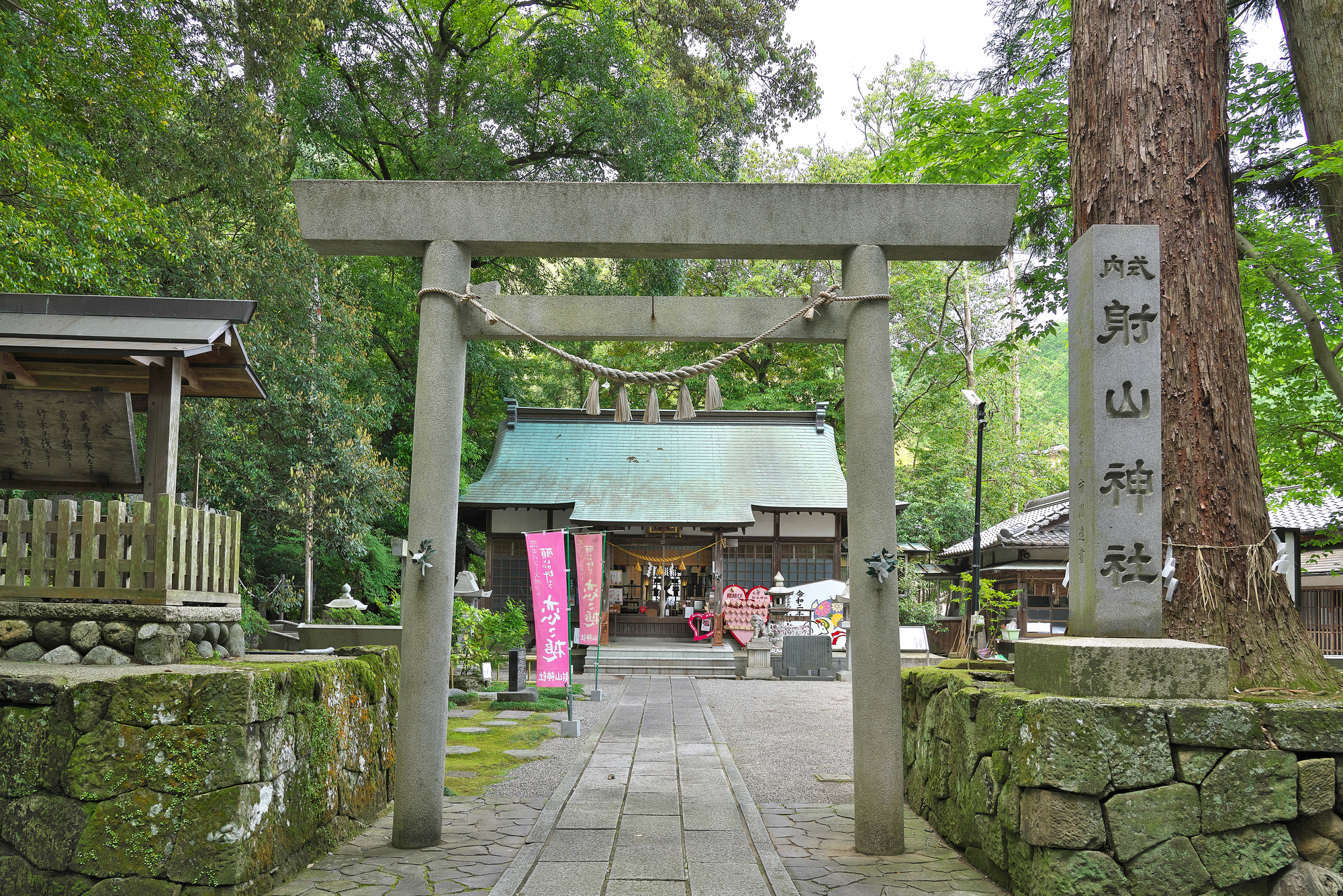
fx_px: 895
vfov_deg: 53.1
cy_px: 448
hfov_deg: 73.7
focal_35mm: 24
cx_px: 672
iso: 200
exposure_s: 1/50
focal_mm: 24
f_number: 10
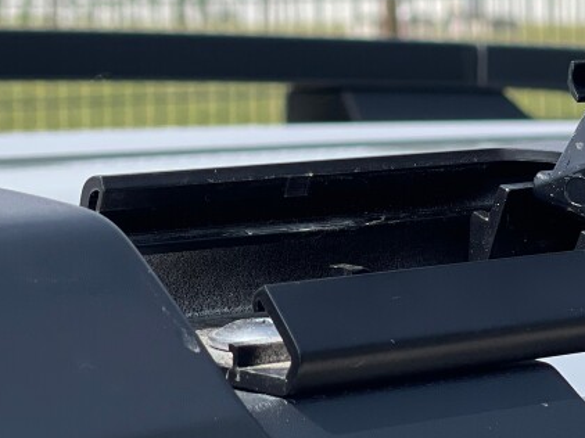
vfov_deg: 8.1
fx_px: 3074
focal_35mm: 182
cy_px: 32
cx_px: 534
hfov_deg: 10.8
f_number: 2.2
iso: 32
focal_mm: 7.5
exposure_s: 1/1531
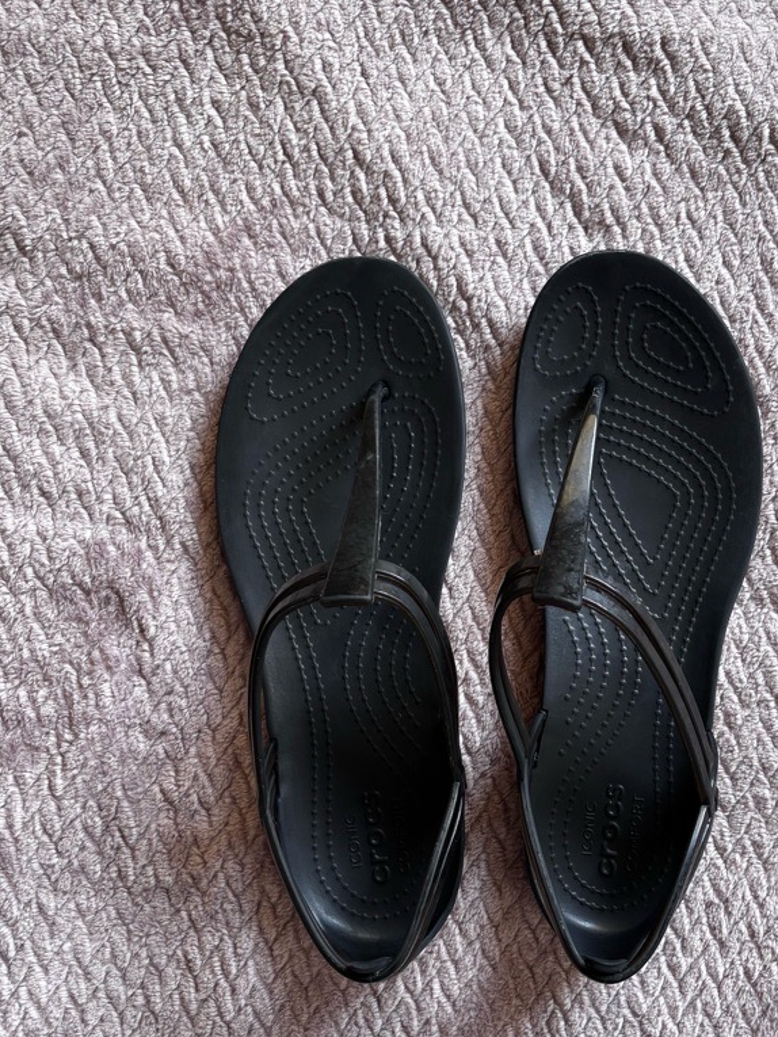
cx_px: 501
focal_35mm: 34
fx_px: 1019
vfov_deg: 53.8
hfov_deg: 41.4
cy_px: 573
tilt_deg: -87.8
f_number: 1.6
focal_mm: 5.96
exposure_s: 1/121
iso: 64
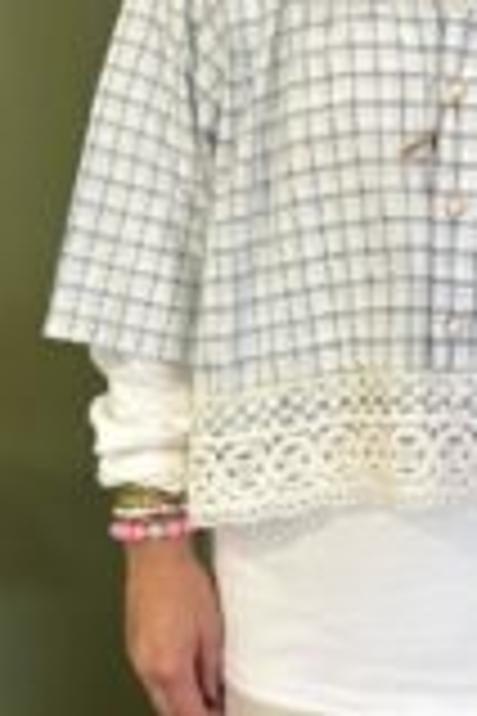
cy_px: 180
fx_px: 1351
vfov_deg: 29.2
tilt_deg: -13.1
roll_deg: -0.4
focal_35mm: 68
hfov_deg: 19.7
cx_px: 423
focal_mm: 5.7
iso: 100
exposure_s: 1/50
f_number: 1.5
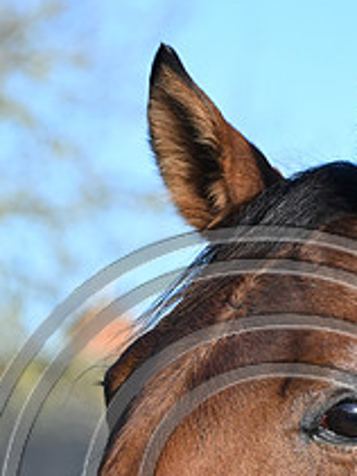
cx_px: 232
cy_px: 481
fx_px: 4446
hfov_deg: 4.6
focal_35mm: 323
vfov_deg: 6.1
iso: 500
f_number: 5.6
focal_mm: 122
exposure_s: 1/1250
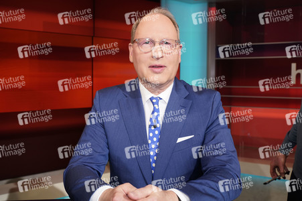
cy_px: 100
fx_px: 310
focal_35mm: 37
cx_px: 151
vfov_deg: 35.9
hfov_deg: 51.9
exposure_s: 1/125
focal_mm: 37
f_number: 5.6
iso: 2000
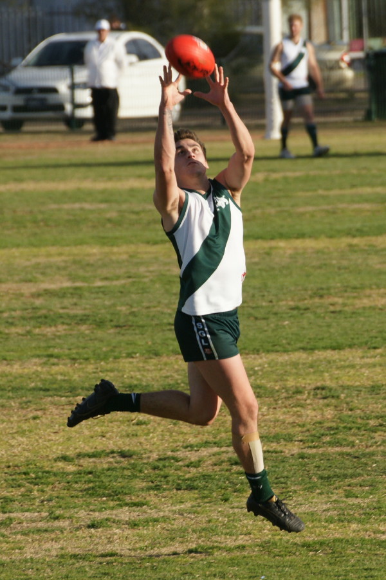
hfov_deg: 4.4
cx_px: 193
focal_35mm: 315
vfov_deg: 6.5
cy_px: 290
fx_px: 5074
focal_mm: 210
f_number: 6.3
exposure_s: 1/640
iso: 200
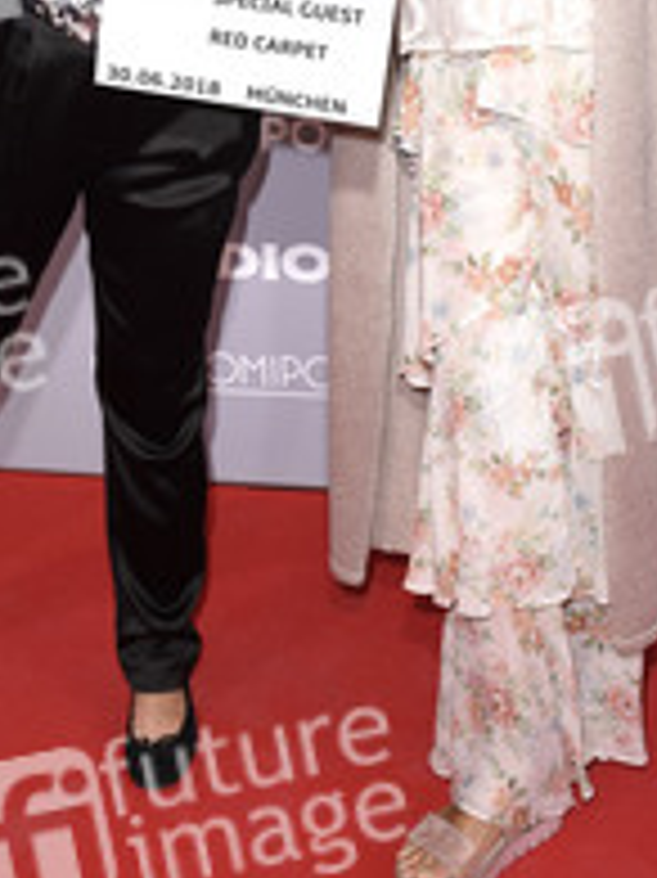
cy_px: 140
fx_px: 1647
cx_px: 306
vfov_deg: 29.0
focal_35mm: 65
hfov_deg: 22.6
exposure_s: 1/160
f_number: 6.3
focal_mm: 22
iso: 320
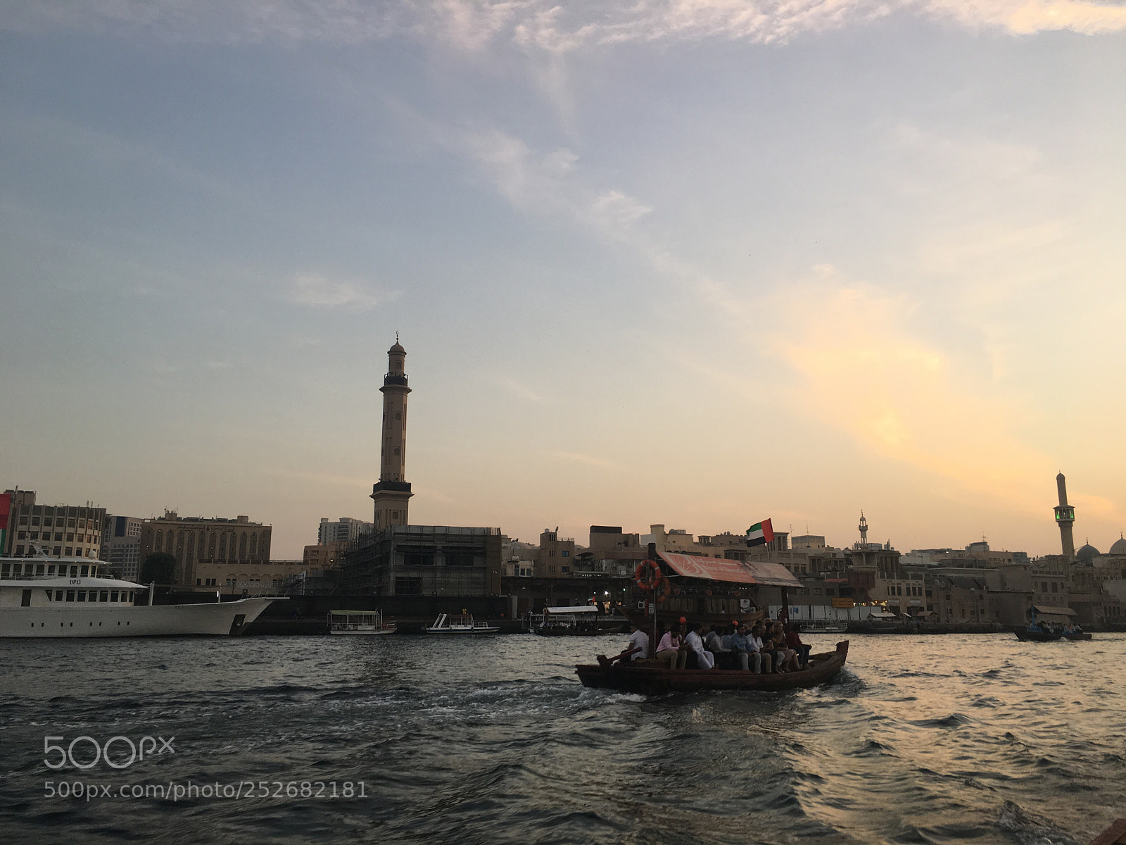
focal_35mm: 29
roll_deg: +1.5
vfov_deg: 48.2
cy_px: 422
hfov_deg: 61.7
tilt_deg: +14.5
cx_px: 563
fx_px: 943
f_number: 2.2
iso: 32
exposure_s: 1/100
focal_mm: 4.15
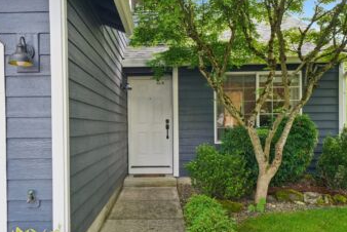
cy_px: 127
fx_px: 376
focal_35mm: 39
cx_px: 150
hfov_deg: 49.4
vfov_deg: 34.2
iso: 400
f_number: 8
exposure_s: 1/30
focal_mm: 33
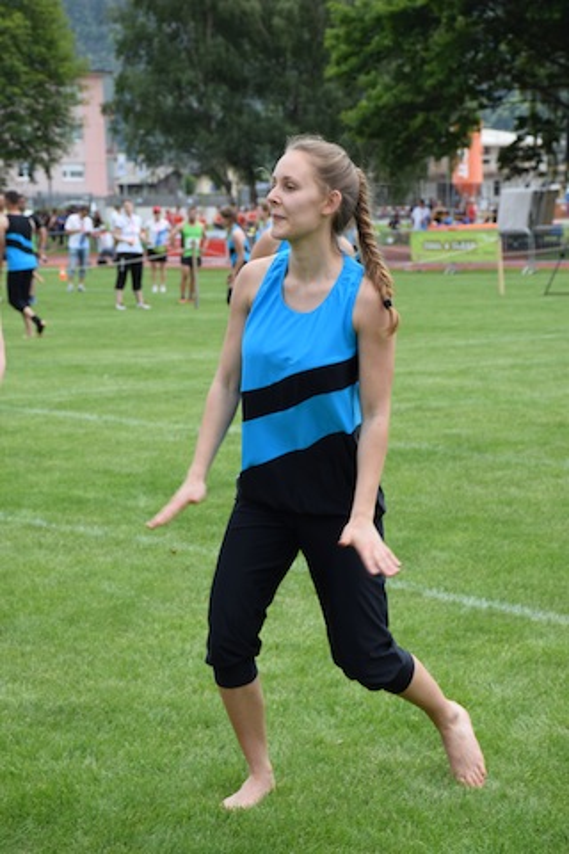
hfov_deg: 15.2
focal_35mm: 90
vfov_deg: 22.6
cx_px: 284
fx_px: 2134
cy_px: 427
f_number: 8
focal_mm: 60
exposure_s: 1/250
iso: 200
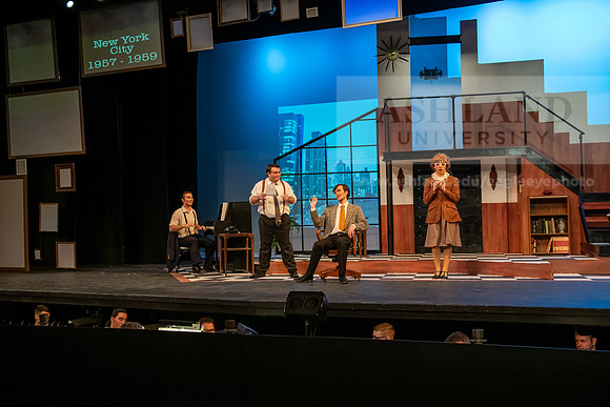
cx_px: 305
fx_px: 813
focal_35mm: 48
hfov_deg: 41.1
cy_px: 204
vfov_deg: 28.1
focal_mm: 48
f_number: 3.5
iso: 2500
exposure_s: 1/200
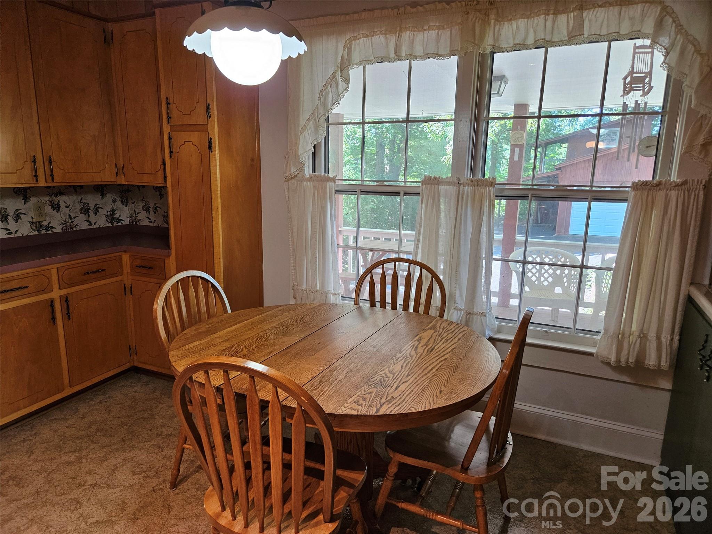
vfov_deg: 58.9
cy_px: 267
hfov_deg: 73.9
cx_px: 356
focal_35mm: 23
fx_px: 473
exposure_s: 1/120
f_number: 1.8
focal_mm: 5.4
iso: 400
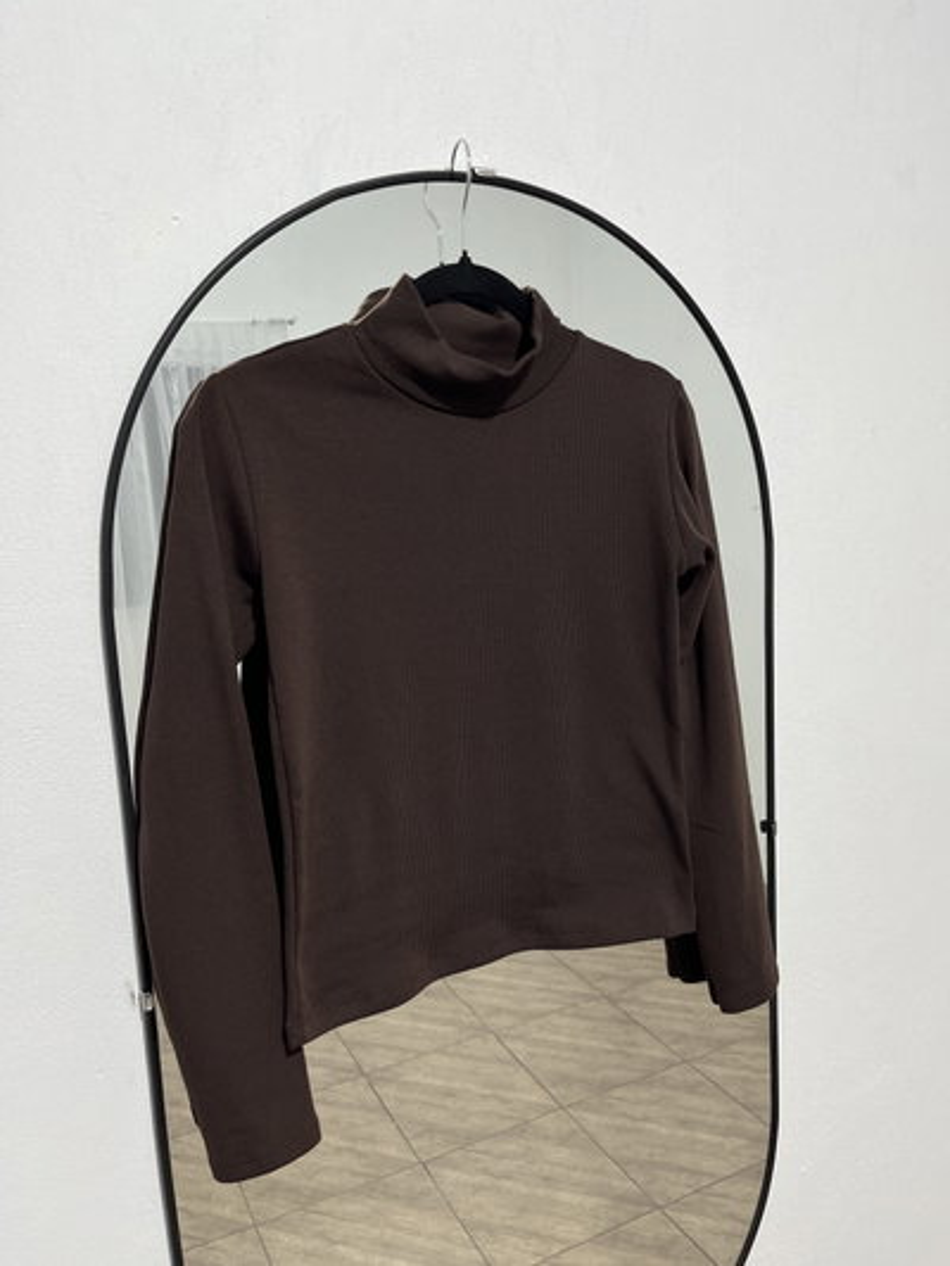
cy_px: 633
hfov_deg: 53.1
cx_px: 475
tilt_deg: -9.6
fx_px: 951
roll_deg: +3.7
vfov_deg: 67.3
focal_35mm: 26
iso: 125
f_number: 1.6
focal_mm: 5.1
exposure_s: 1/100
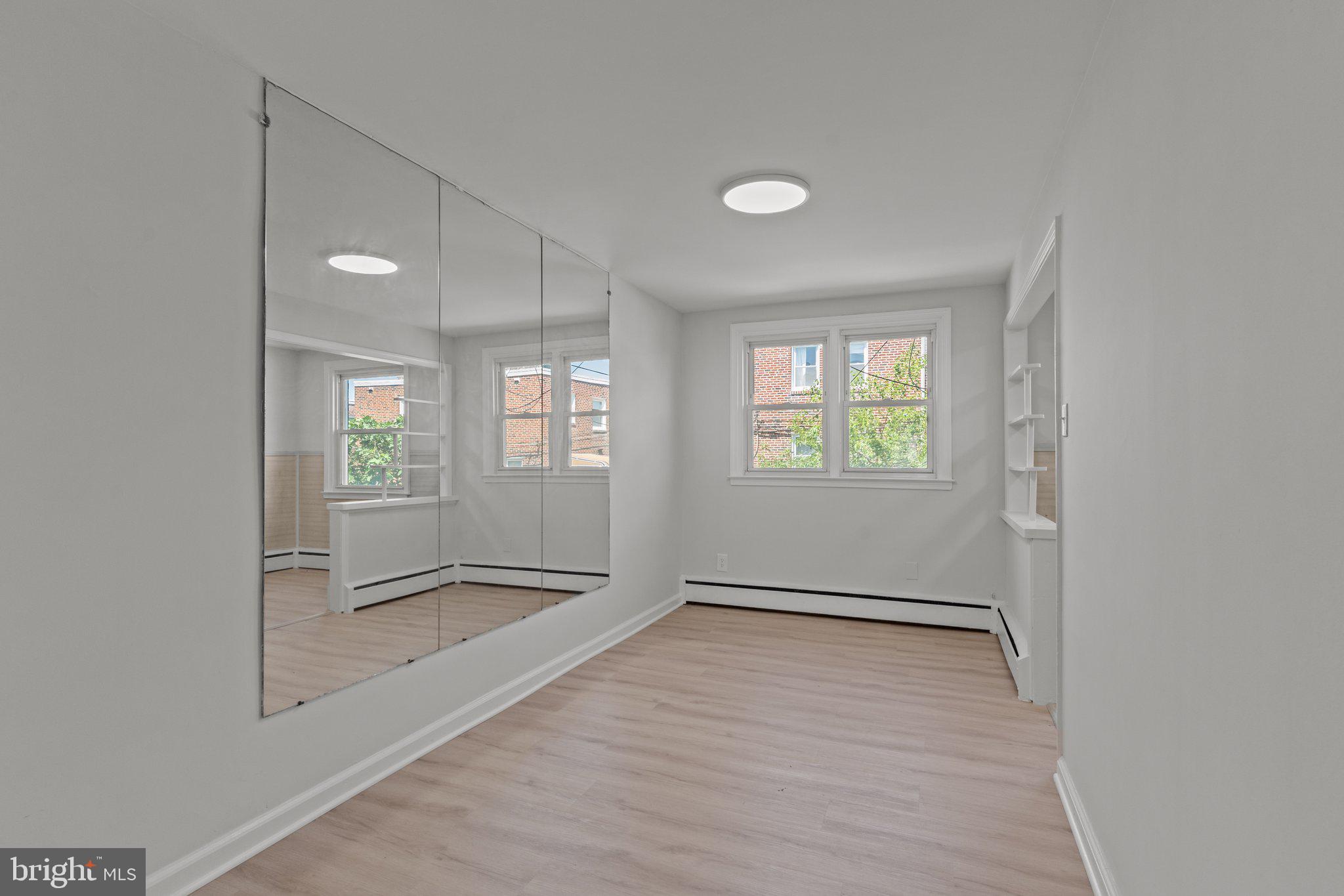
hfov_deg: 93.3
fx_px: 635
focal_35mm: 17
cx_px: 672
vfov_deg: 70.4
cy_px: 448
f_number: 8
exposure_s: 1/40
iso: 640
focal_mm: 17
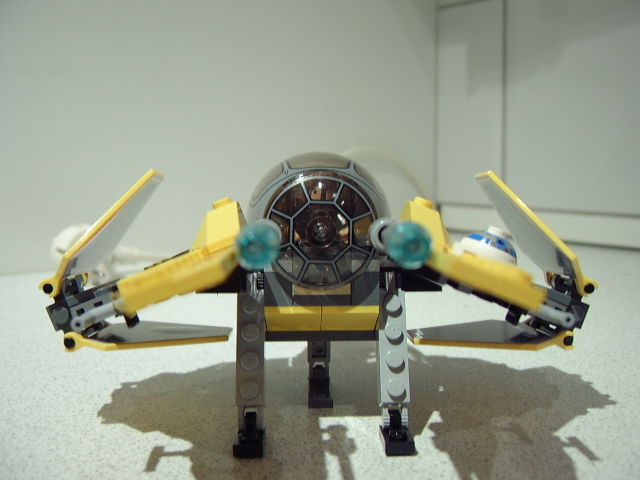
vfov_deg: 45.4
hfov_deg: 58.4
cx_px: 320
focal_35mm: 31
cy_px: 240
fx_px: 573
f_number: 2.7
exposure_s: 1/8
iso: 100
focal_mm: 8.13
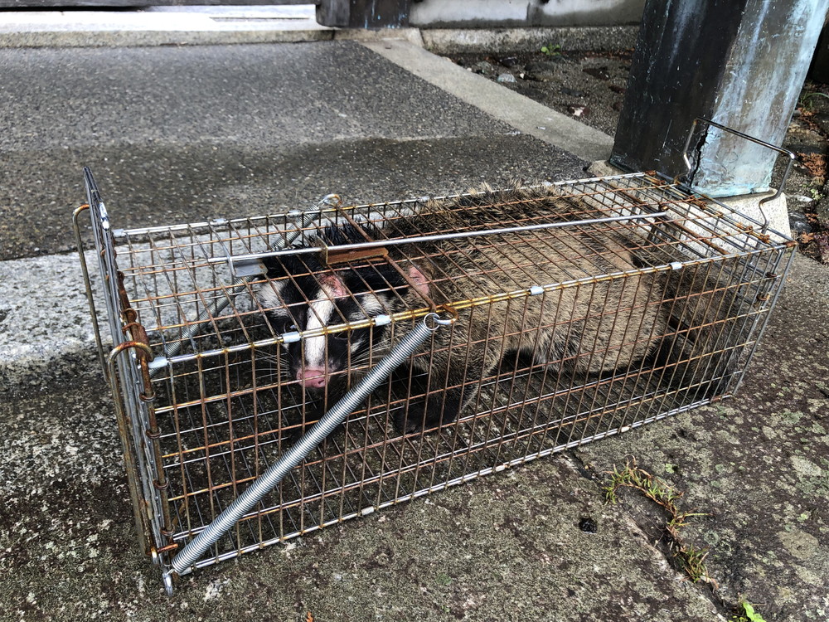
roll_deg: -5.4
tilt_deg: -31.4
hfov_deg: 63.4
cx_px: 414
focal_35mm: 28
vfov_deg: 49.7
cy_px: 311
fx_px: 671
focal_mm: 4
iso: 32
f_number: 1.8
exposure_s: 1/120
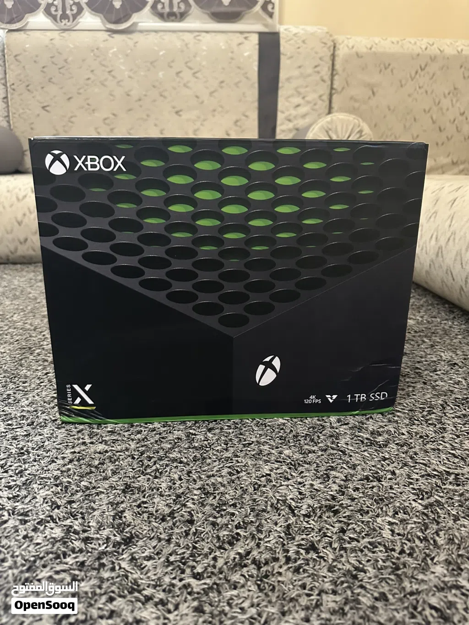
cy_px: 312
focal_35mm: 24
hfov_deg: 56.8
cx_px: 234
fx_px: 433
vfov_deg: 71.6
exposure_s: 1/33
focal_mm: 6.86
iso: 800
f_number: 1.78
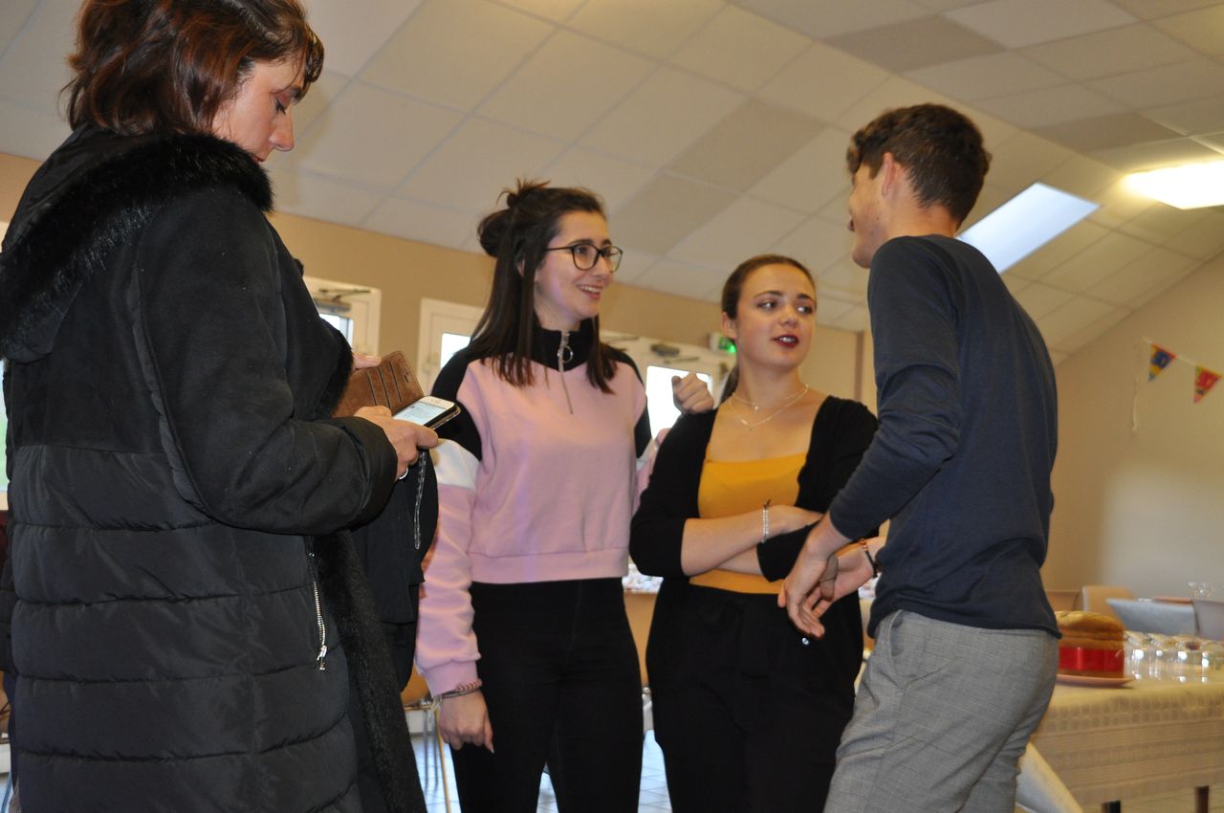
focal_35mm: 45
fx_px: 1528
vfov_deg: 29.8
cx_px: 612
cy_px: 406
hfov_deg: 43.7
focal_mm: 30
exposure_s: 1/60
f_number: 4.2
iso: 800
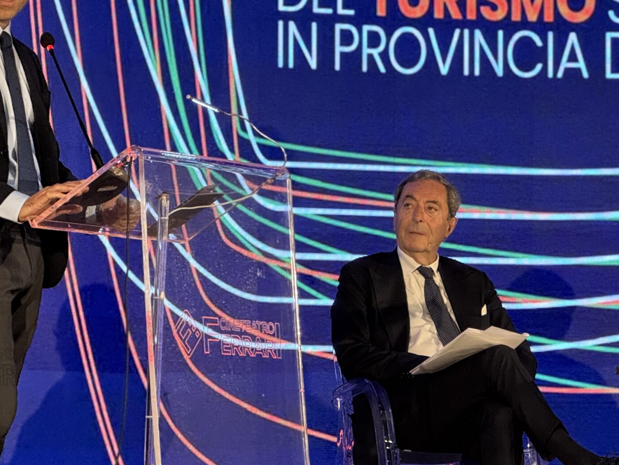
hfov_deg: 8.9
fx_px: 3953
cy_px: 201
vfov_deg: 6.7
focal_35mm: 221
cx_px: 436
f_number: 2.8
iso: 320
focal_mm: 15.66
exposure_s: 1/50
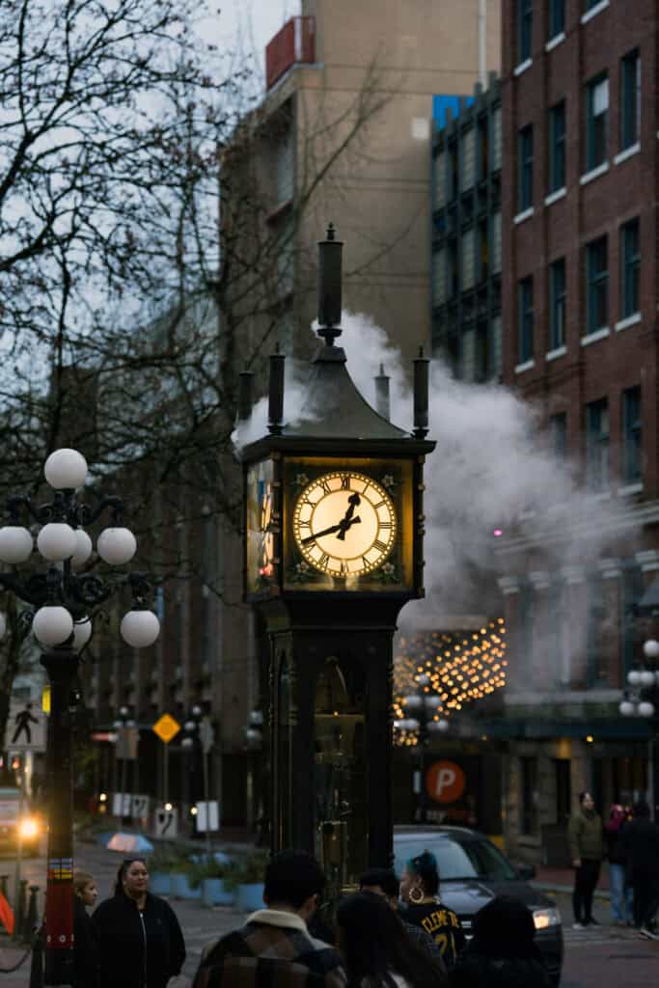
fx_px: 2772
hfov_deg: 13.6
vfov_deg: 20.2
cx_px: 330
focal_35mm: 101
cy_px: 494
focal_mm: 101
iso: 500
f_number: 3.5
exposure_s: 1/100
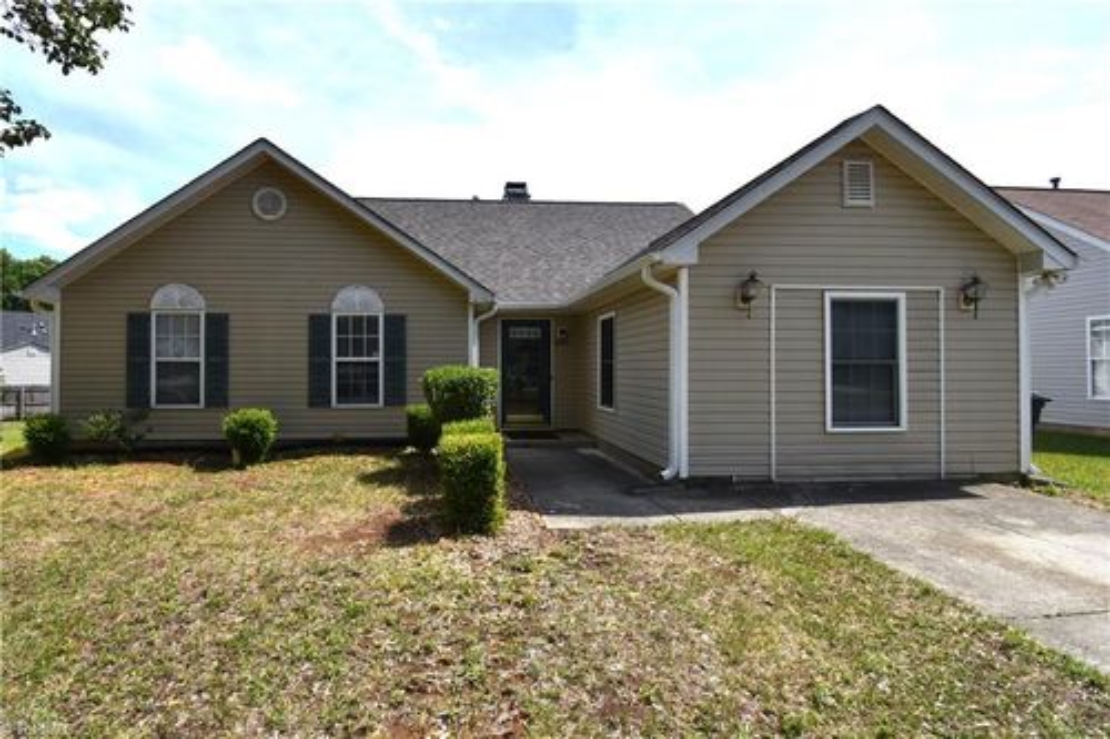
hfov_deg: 100.4
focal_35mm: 15
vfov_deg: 77.3
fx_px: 462
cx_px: 555
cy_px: 370
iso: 200
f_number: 10
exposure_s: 1/400
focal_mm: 10
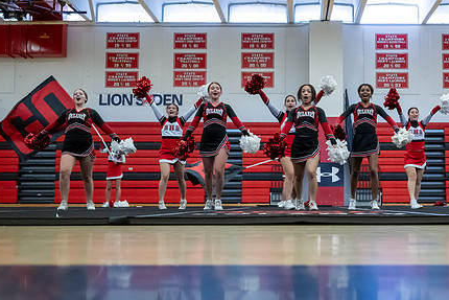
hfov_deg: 37.0
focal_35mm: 53
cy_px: 139
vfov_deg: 25.5
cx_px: 309
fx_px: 661
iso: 5000
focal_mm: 31
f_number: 2.8
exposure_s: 1/800
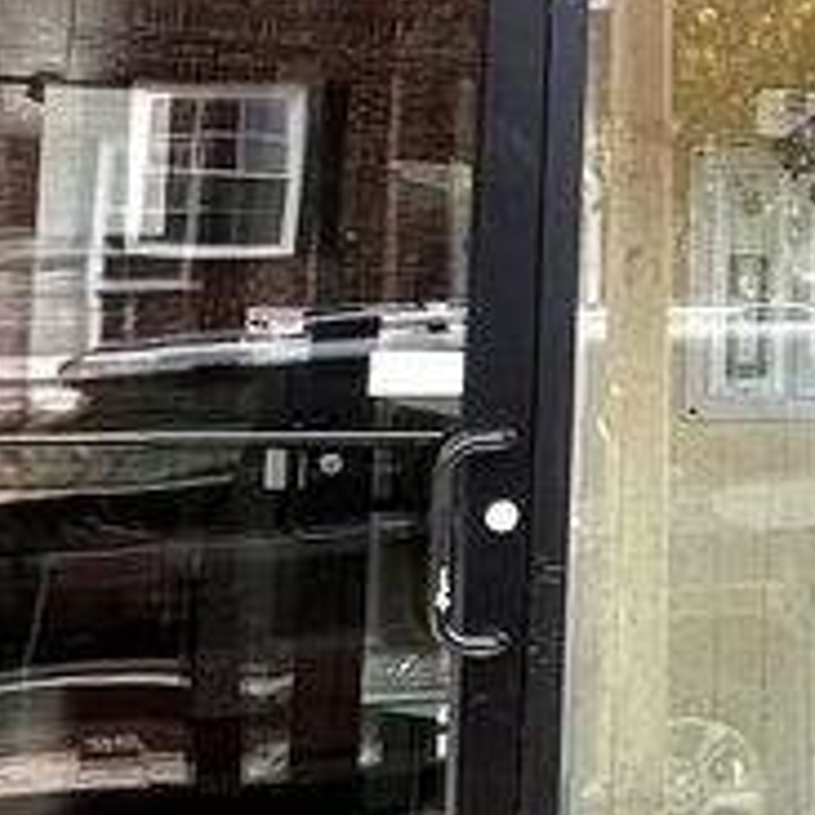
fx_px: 2104
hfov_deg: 18.6
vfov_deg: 21.6
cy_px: 156
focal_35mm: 79
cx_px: 1314
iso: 32
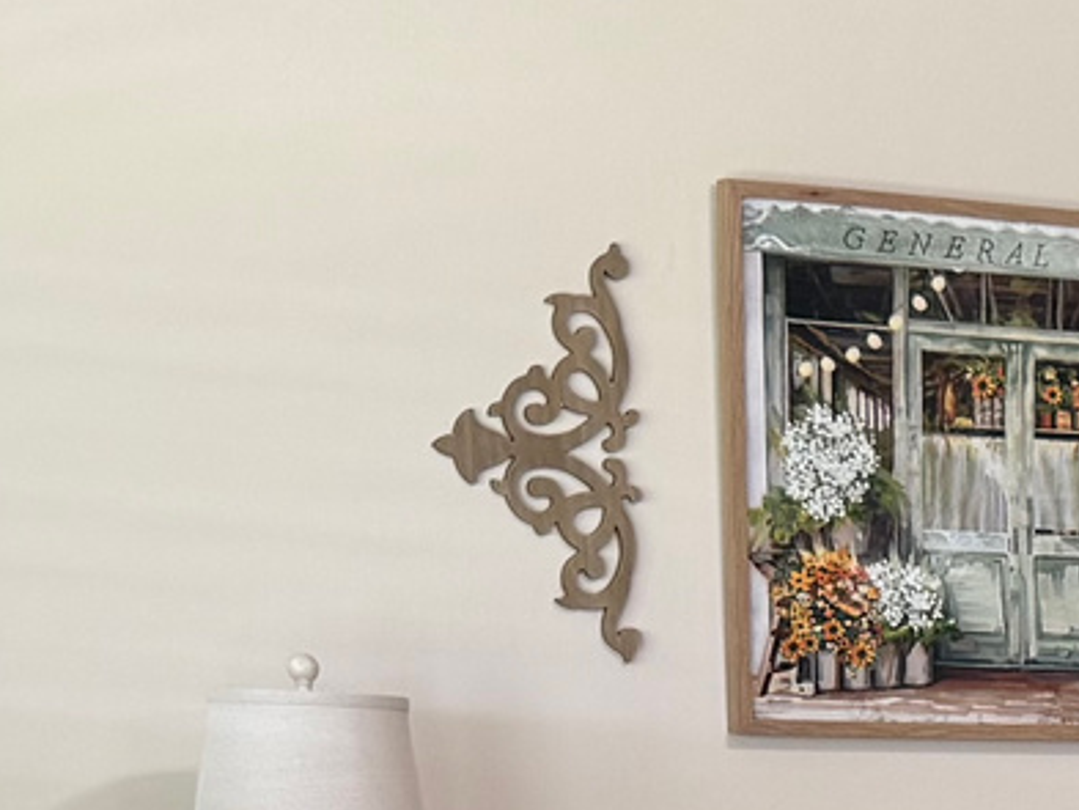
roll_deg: -1.9
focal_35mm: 125
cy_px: 1340
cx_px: 1557
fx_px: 3898
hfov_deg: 14.8
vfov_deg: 11.2
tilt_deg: -9.2
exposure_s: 1/60
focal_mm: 6.76
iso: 125
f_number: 1.78
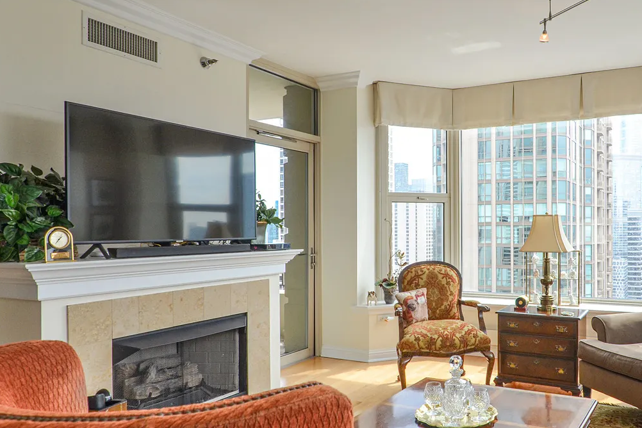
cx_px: 452
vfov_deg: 48.1
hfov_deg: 65.1
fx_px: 478
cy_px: 236
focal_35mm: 27
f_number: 5.6
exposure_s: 1/125
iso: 250
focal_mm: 11
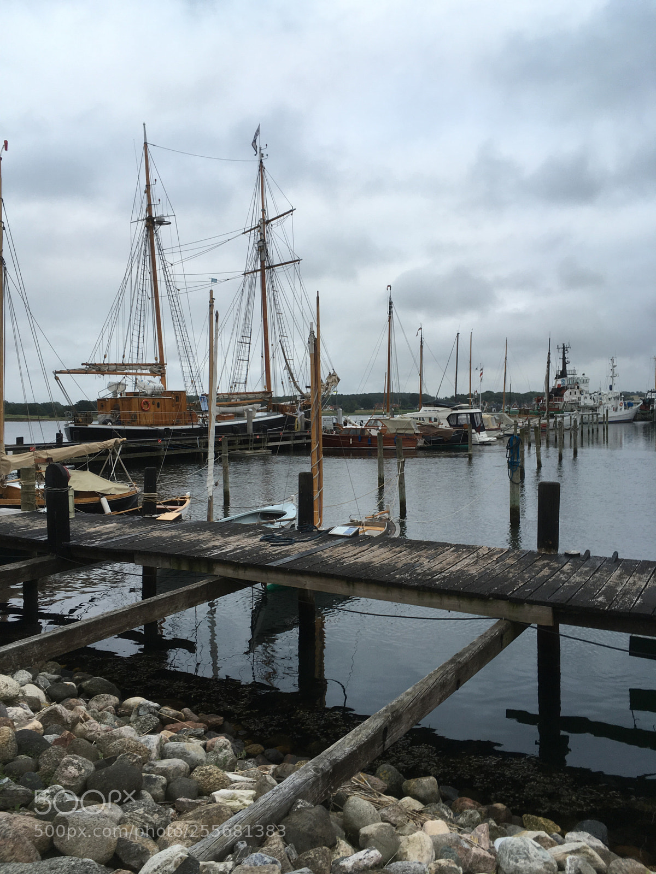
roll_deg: +1.2
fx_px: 733
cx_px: 328
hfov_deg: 48.2
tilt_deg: -2.9
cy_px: 437
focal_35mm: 29
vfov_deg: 61.7
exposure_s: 1/101
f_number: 2.2
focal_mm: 4.15
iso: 25
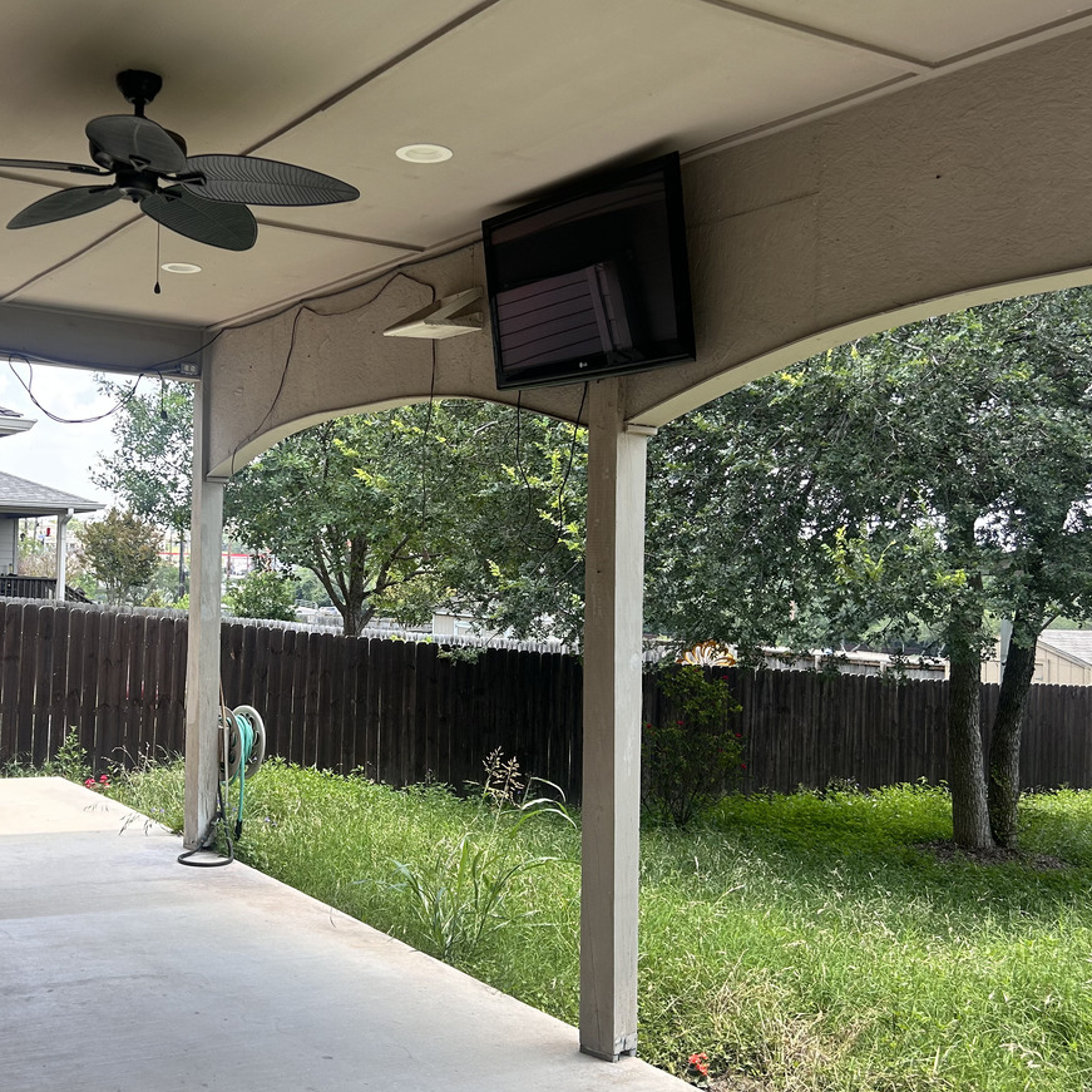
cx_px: 310
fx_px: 1356
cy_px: 544
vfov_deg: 43.9
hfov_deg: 42.8
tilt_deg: -0.2
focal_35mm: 38
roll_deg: -1.5
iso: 50
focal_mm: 5.7
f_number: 1.5
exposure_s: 1/674
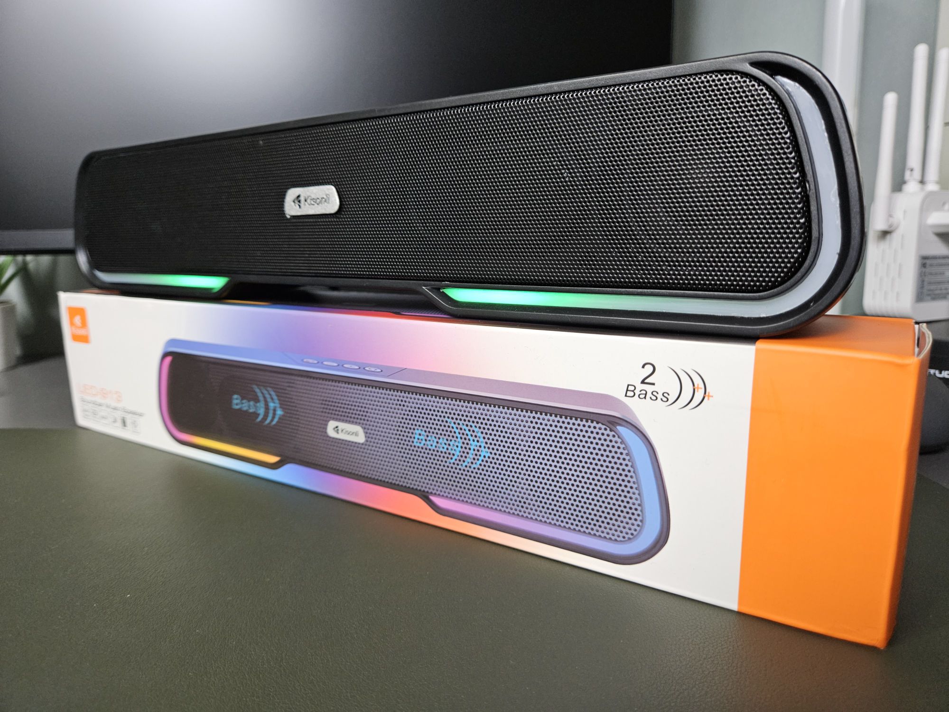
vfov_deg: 58.9
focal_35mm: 23
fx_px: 631
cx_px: 474
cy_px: 356
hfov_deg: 73.9
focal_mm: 5.4
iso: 500
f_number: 1.8
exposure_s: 1/100
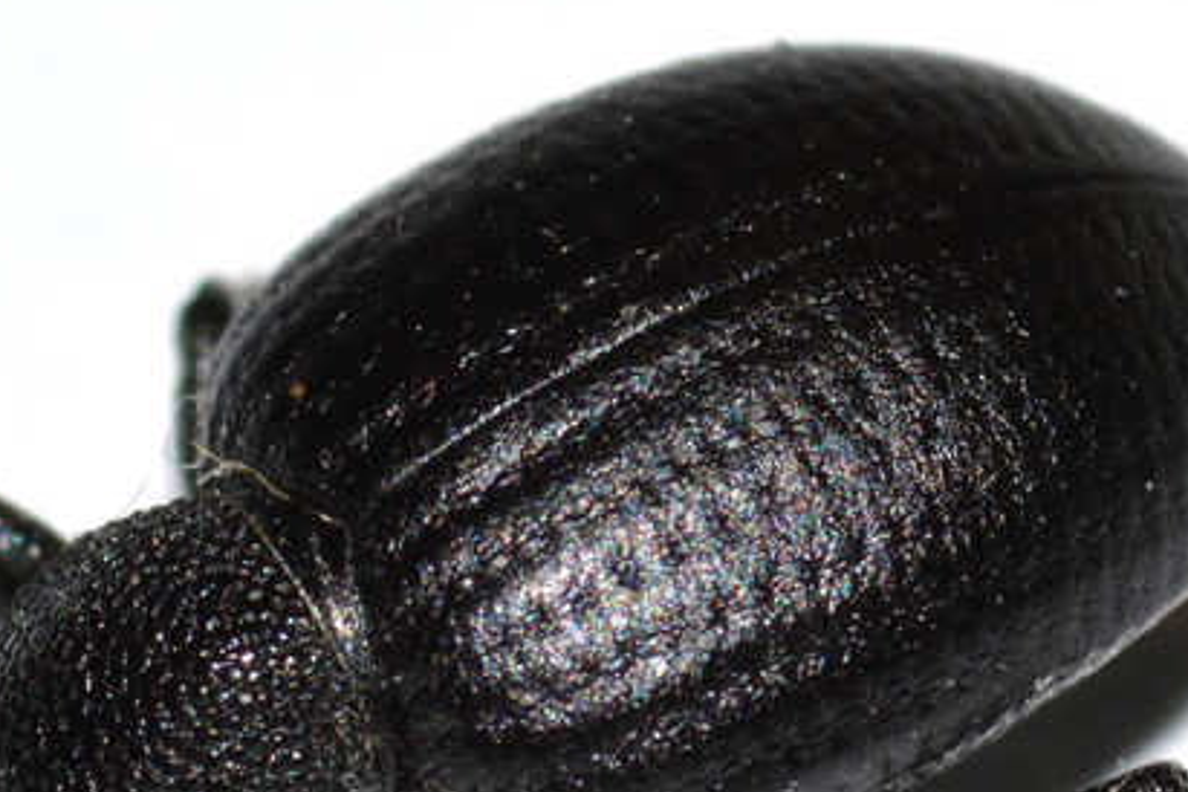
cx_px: 428
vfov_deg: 3.9
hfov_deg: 5.9
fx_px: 11549
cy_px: 746
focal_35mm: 350
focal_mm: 100
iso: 100
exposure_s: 1/200
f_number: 20
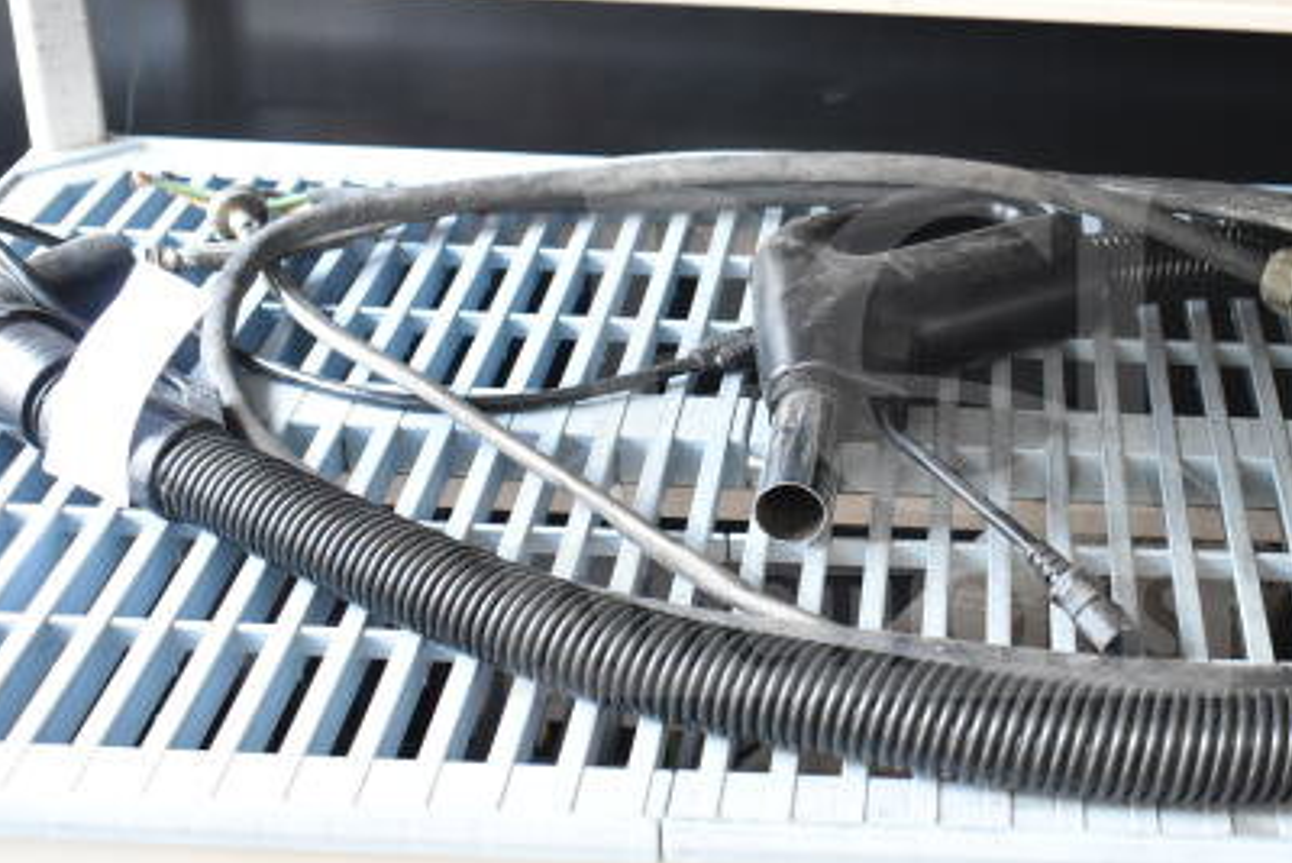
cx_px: 866
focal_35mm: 62
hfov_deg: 32.2
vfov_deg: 22.0
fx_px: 2217
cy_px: 441
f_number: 4.2
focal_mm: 27
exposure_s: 1/80
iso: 1600
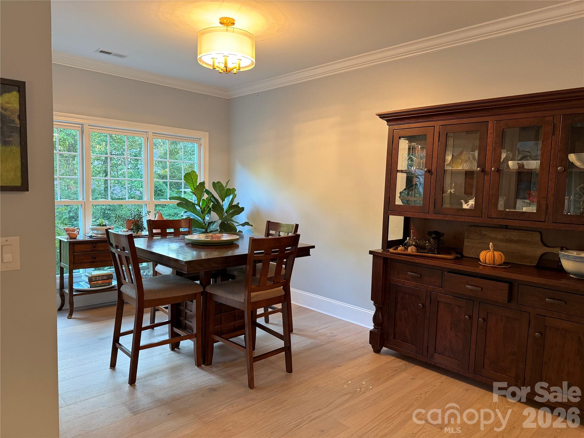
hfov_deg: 71.6
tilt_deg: -4.3
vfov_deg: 56.8
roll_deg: -2.1
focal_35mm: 24
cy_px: 219
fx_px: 405
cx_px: 292
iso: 320
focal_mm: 6.76
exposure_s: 1/60
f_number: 1.78
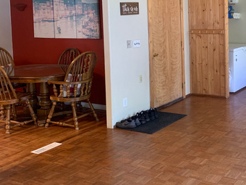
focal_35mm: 49
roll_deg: +1.6
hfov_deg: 37.0
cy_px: 44
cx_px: 209
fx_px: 348
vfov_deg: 29.2
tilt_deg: -1.6
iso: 125
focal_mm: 4.25
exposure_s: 1/60
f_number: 1.8
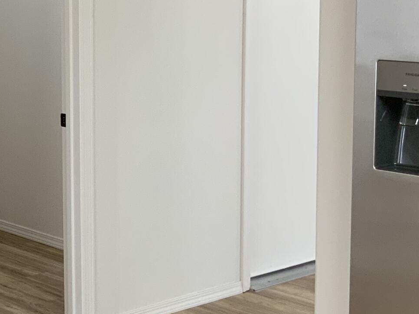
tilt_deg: -7.6
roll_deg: +2.0
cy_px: 84
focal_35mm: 90
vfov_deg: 16.3
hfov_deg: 20.3
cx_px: -91
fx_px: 1089
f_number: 1.8
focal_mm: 3
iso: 64
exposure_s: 1/60
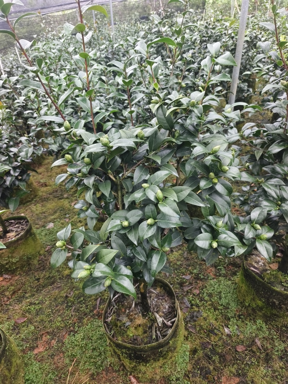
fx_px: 255
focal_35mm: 23
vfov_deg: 73.9
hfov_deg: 58.9
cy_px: 192
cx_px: 144
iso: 115
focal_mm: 5.5
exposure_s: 1/100
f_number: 1.75
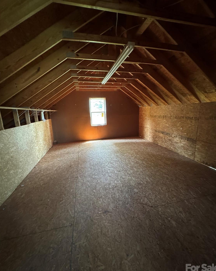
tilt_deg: -12.3
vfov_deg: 96.8
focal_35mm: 15
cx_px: 109
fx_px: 120
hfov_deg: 84.0
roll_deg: +3.2
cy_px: 137
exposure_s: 1/59
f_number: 2.2
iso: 1250
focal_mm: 2.22
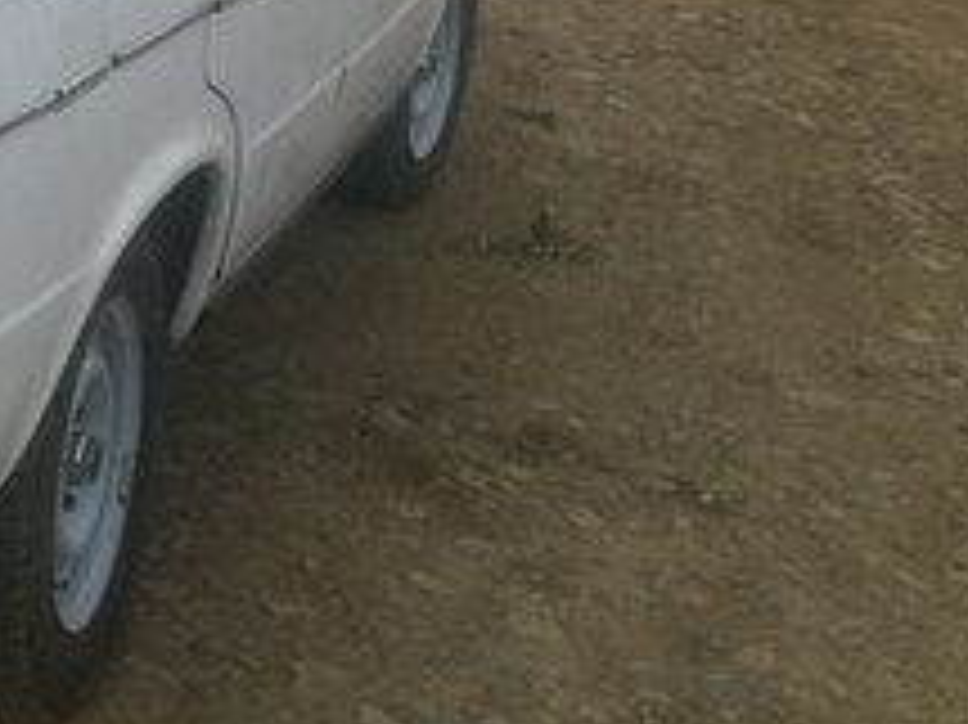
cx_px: -329
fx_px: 2487
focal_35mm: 89
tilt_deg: -15.6
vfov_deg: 16.0
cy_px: -101
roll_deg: -10.5
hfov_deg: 20.0
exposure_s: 1/720
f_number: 2.2
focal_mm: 4.15
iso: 32
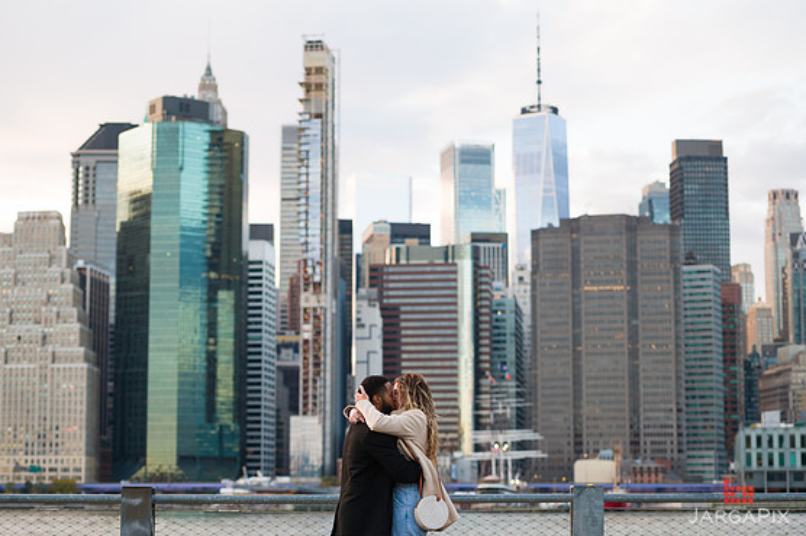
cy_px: 275
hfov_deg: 27.7
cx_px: 406
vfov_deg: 18.6
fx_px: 1633
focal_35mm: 73
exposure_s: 1/320
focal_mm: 70
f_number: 3.2
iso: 200
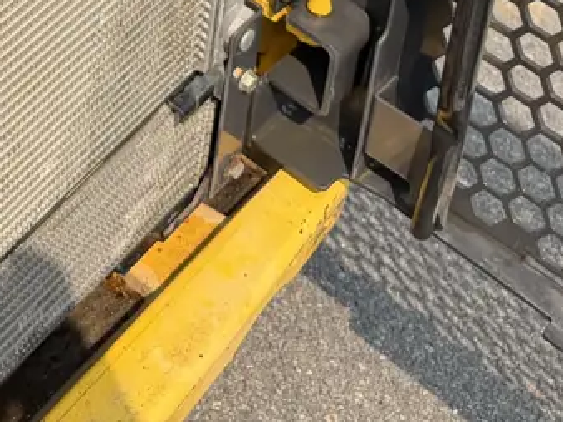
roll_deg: +2.0
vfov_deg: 12.4
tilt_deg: -30.2
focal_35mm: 102
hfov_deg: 18.4
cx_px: -96
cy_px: -474
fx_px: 1658
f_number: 1.78
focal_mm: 6.76
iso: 80
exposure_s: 1/2801
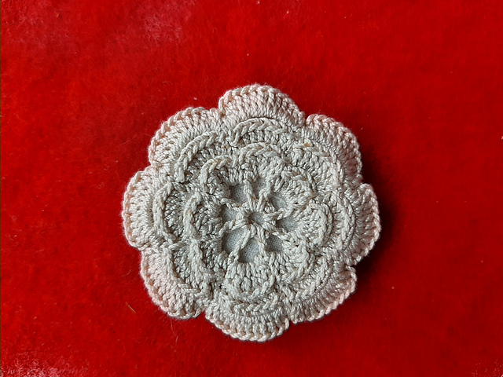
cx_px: 252
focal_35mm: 26
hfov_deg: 67.3
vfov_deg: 53.1
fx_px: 378
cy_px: 188
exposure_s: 1/100
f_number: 1.7
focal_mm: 3.93
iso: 80
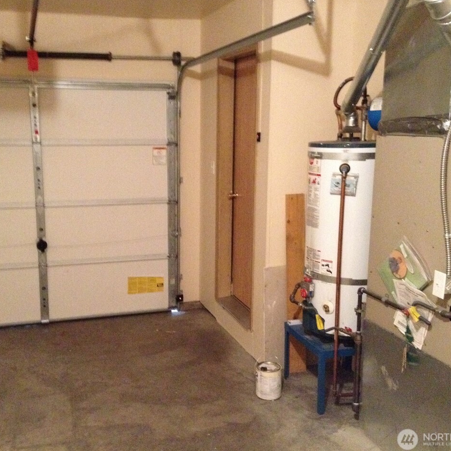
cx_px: 193
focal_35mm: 42
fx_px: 619
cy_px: 226
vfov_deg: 40.0
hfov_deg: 39.9
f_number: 2.4
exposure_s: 1/15
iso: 800
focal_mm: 4.28
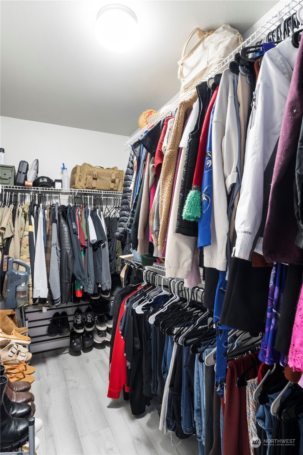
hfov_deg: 59.5
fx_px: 265
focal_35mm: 21
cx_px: 152
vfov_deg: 81.2
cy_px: 228
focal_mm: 14
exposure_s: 1/10
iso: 800
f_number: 8
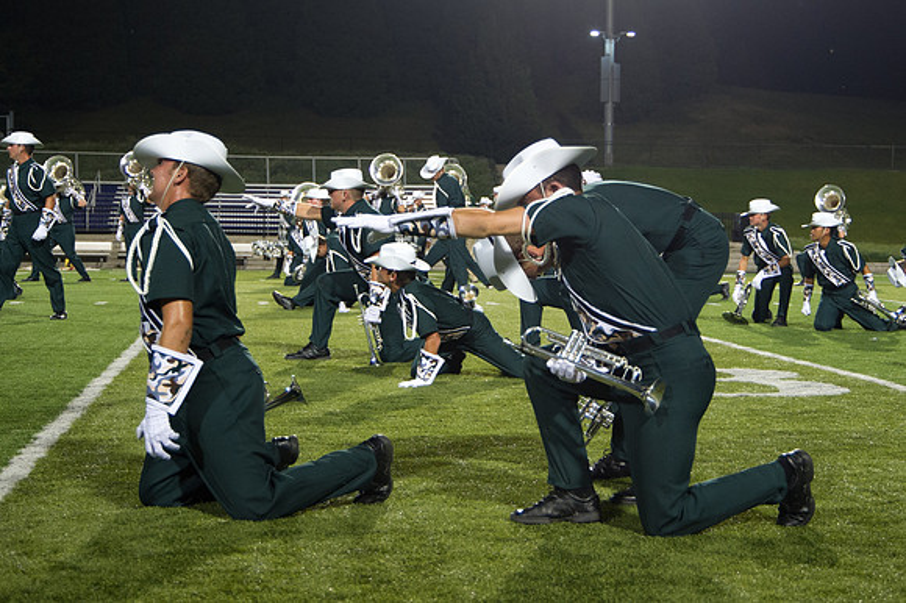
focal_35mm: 68
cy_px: 245
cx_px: 552
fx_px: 1721
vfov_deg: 19.9
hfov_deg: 29.4
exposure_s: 1/160
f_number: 4.8
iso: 2000
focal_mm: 48
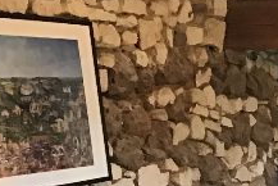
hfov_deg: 12.0
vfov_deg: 8.4
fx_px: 1175
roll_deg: +1.5
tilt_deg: -16.4
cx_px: 555
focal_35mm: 152
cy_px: 414
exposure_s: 1/33
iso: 100
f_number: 2.4
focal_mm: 3.3
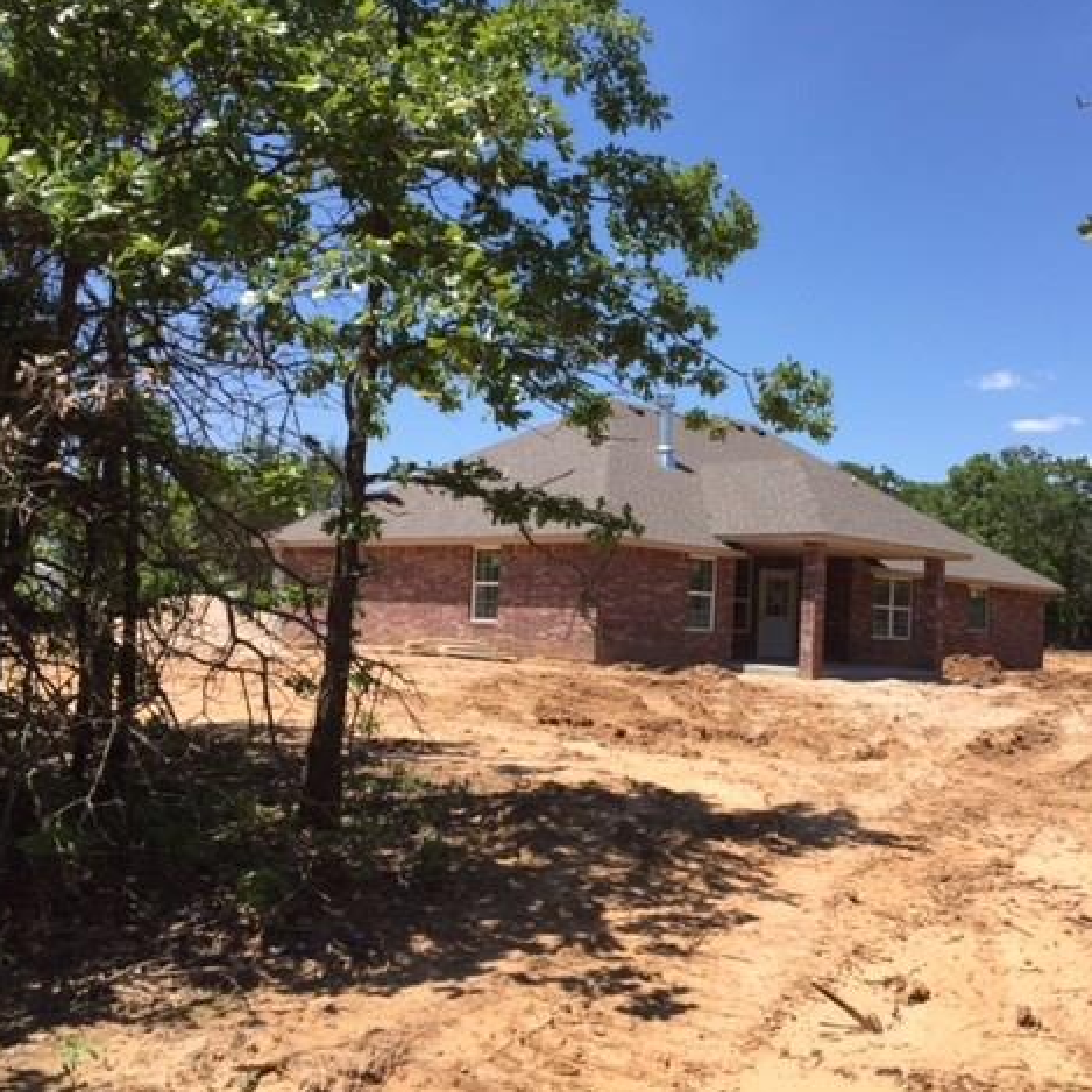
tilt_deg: +4.7
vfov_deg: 47.2
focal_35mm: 35
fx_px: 1249
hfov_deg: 46.8
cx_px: 685
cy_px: 547
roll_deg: -2.2
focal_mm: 4.15
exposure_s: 1/1464
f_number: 2.2
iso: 32
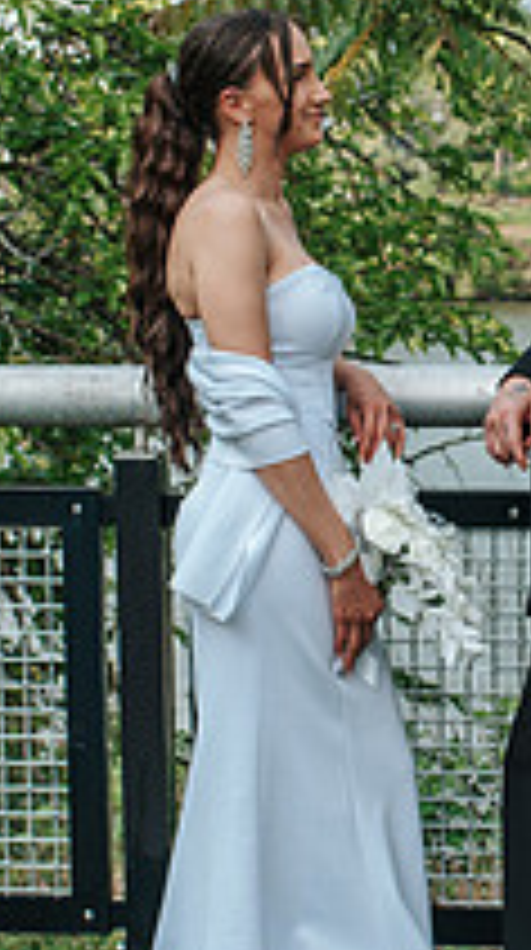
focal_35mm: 106
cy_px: 480
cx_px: 493
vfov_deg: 20.2
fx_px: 2665
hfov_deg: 11.3
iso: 100
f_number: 3.5
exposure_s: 1/500
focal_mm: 35
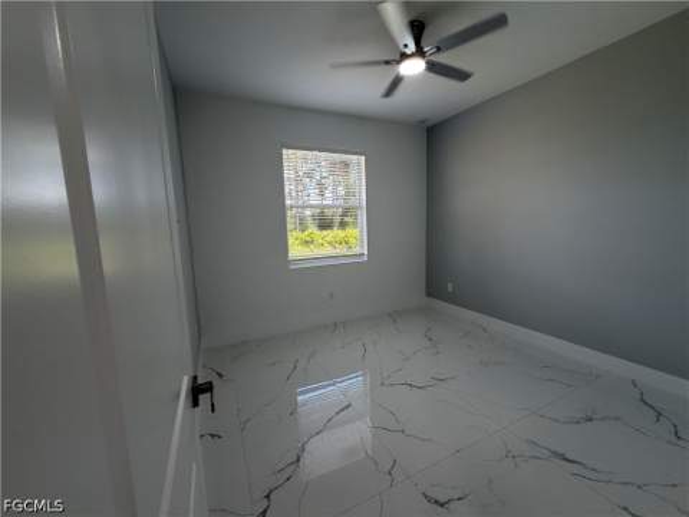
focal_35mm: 14
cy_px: 258
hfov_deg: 102.1
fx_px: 279
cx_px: 344
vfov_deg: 85.7
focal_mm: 2.22
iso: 160
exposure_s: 1/120
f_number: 2.2
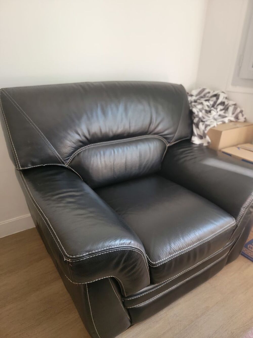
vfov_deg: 71.6
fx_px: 234
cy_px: 169
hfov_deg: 56.8
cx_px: 126
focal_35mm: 24
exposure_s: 1/120
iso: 320
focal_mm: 6.7
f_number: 1.8
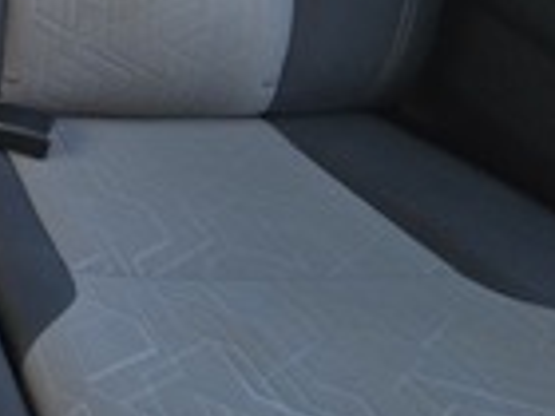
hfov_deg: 32.2
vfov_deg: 30.0
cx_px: -210
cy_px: -113
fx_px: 625
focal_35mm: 39
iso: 320
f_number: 1.9
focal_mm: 2.2
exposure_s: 1/60
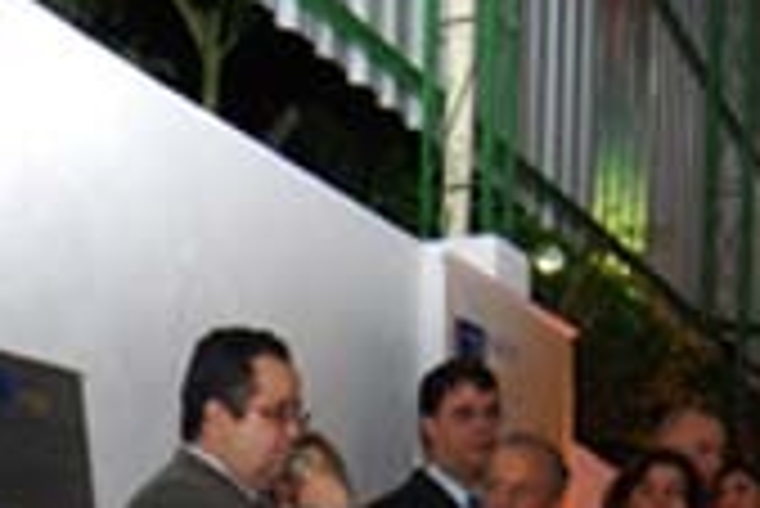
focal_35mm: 64
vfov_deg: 18.2
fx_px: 1352
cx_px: 256
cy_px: 820
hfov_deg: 31.2
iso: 800
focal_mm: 12
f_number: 4
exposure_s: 1/40
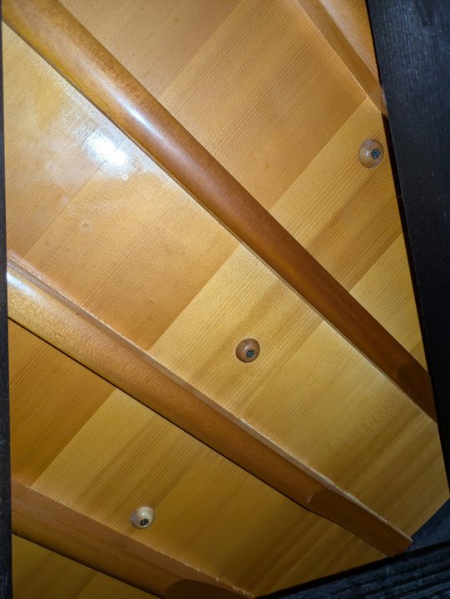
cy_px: 300
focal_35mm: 25
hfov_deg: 54.9
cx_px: 225
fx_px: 433
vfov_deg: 69.4
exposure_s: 1/100
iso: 265
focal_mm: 5.43
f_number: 1.89
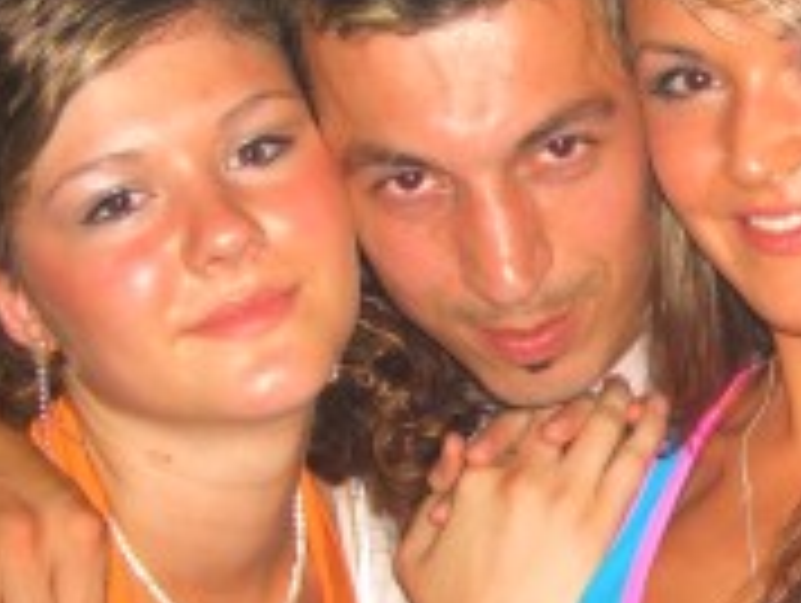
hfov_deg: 15.1
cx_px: 801
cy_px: 410
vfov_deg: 11.6
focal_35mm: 128
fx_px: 2966
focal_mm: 7.9
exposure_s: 1/60
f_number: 2.8
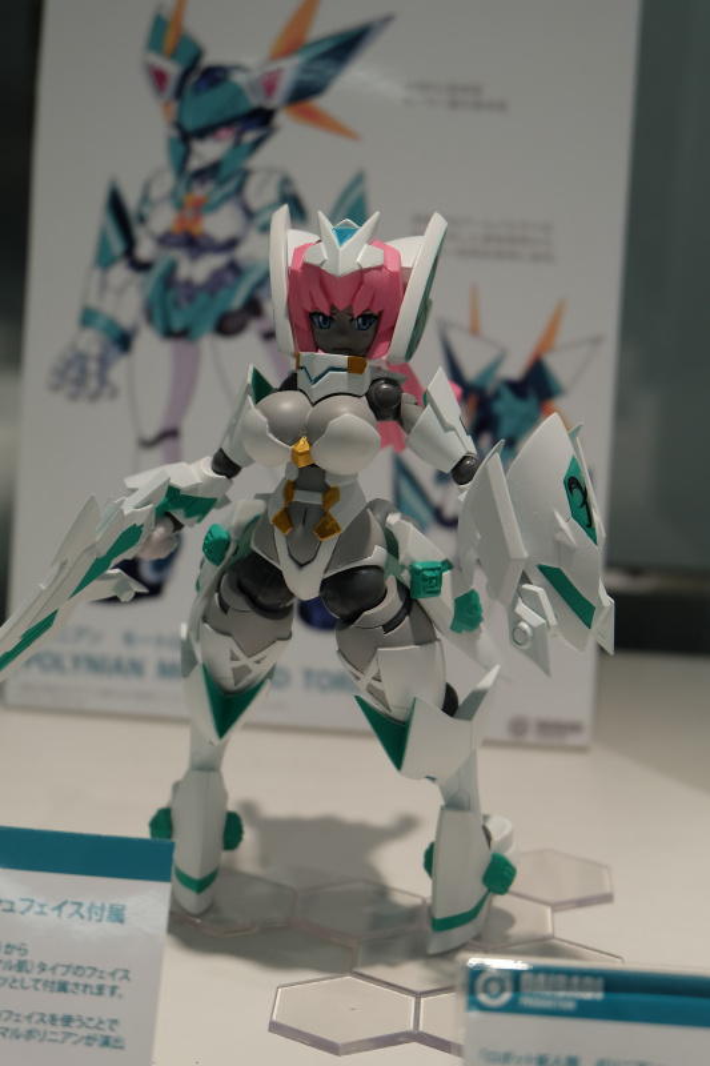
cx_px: 355
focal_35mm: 68
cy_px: 533
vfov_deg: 29.7
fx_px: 2012
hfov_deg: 20.0
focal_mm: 45.2
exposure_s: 1/125
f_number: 5.6
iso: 250
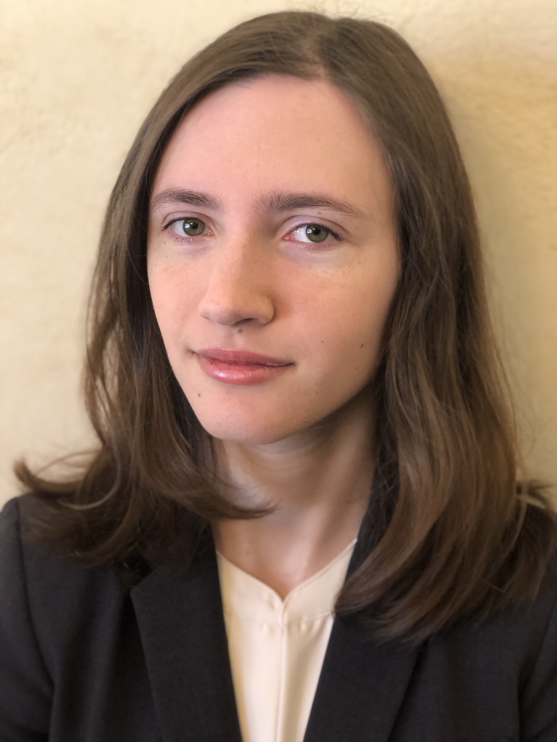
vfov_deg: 36.8
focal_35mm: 52
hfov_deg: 28.0
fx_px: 1116
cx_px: 278
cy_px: 371
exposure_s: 1/24
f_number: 2.4
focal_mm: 6
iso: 160
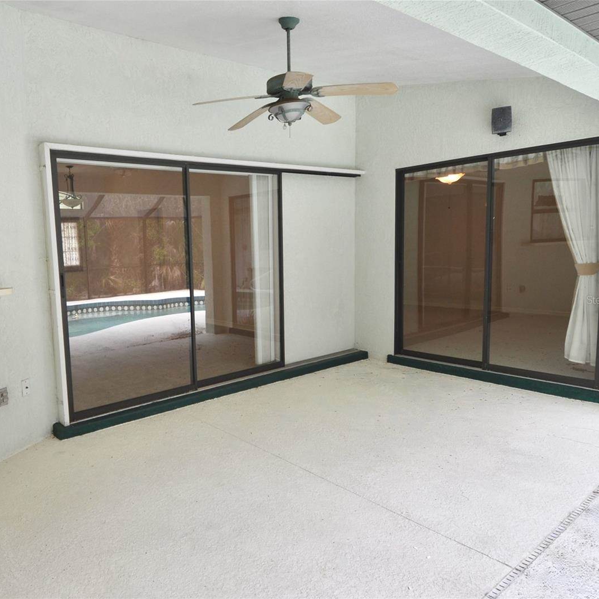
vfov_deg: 67.3
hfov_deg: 65.0
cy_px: 300
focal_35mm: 23
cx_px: 186
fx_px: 450
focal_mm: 12
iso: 400
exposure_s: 1/125
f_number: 5.6
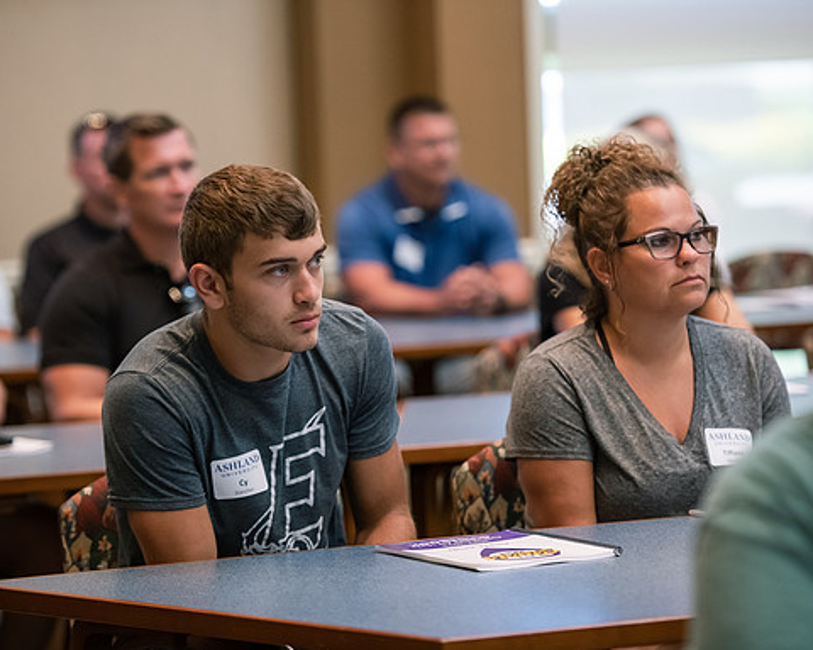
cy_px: 324
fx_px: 3681
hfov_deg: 12.6
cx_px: 401
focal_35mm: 153
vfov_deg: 10.1
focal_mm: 135
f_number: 2.8
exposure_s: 1/160
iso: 2000
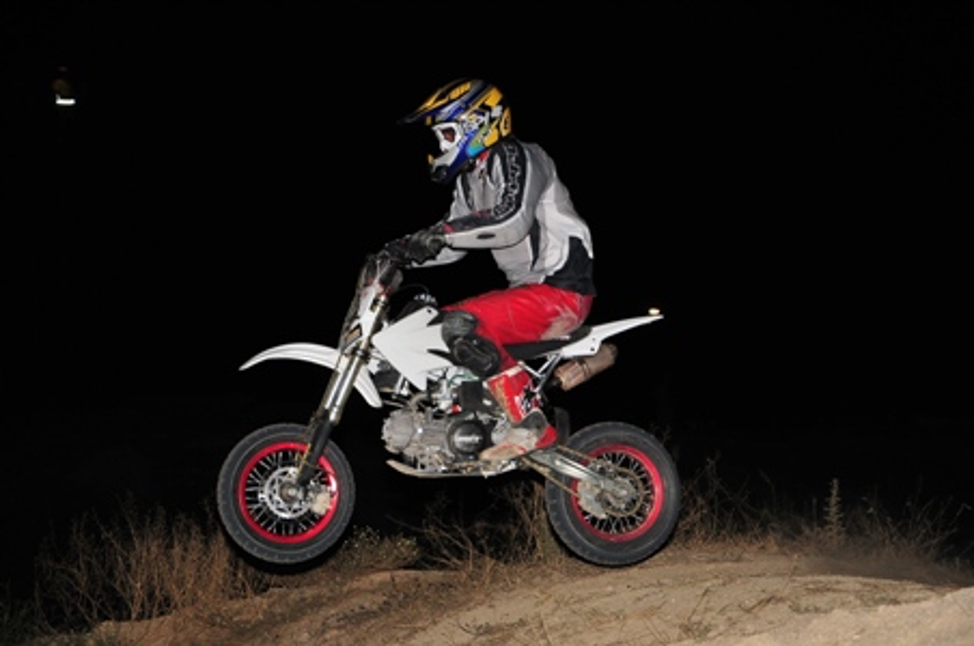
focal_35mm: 99
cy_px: 323
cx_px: 487
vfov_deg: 13.8
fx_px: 2675
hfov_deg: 20.6
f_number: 5.3
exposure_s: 1/320
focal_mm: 66
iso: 400
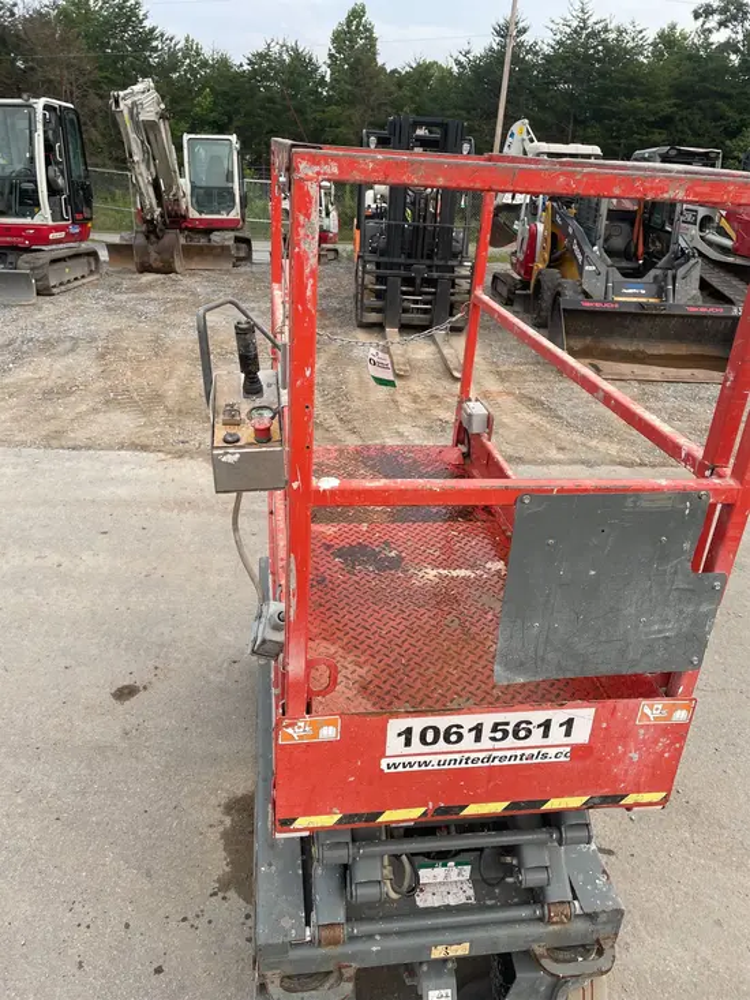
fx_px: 751
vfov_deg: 67.3
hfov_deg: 53.1
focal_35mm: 26
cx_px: 375
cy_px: 500
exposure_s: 1/556
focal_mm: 4.2
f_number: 1.6
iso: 50
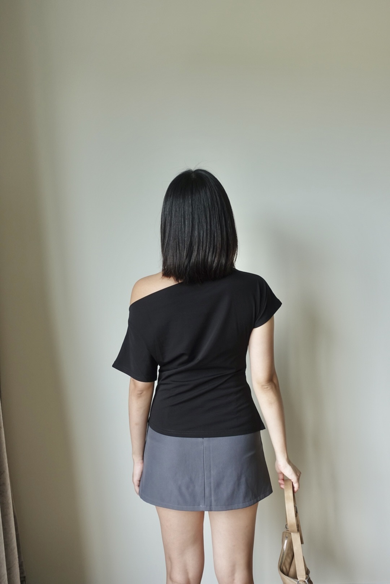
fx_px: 487
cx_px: 195
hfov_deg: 43.7
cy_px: 292
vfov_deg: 61.9
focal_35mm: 30
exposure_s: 1/80
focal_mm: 11.12
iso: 125
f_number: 3.2
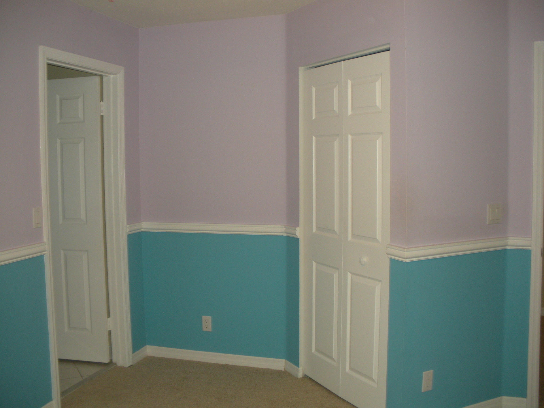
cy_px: 204
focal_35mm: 36
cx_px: 272
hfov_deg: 51.4
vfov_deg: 39.7
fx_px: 566
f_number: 3.5
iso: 166
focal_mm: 6.3
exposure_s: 1/30
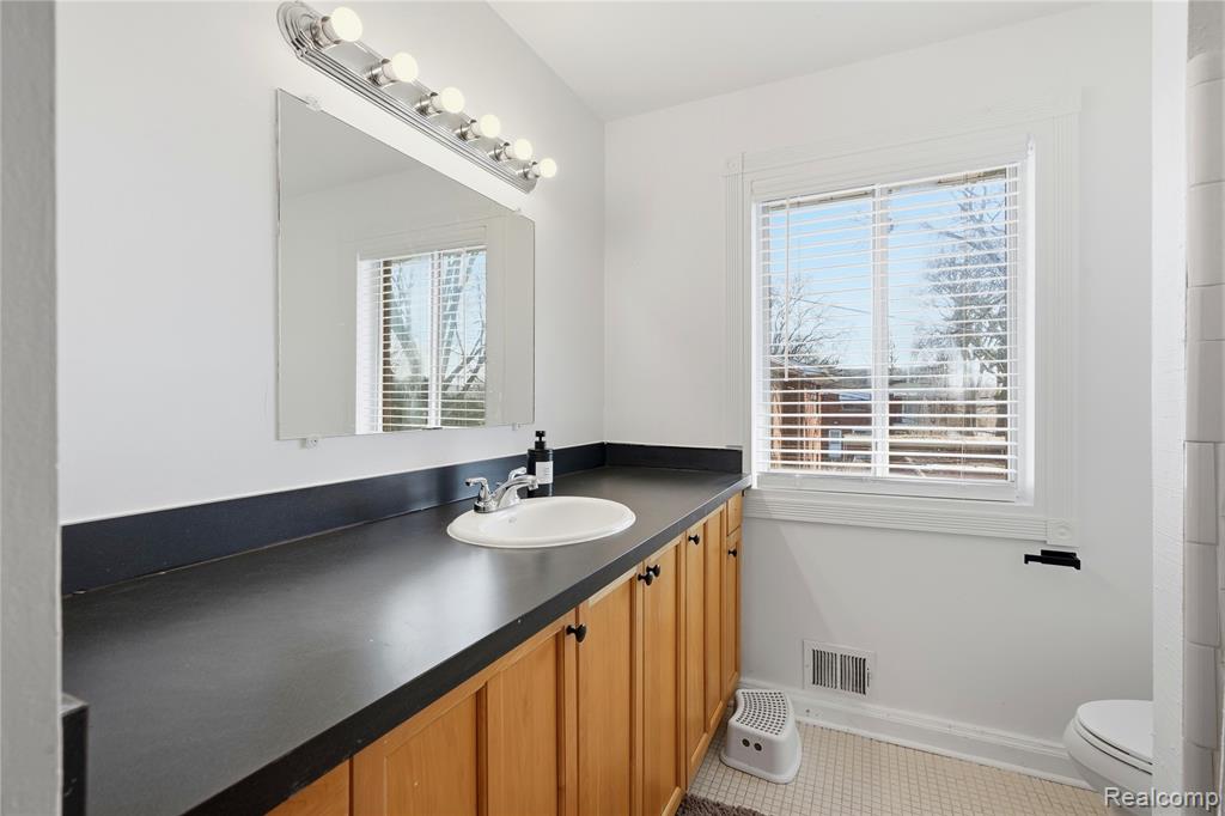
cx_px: 612
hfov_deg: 96.8
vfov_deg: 73.7
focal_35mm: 16
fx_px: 544
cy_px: 408
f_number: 8
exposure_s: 1/2500
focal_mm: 16
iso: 250
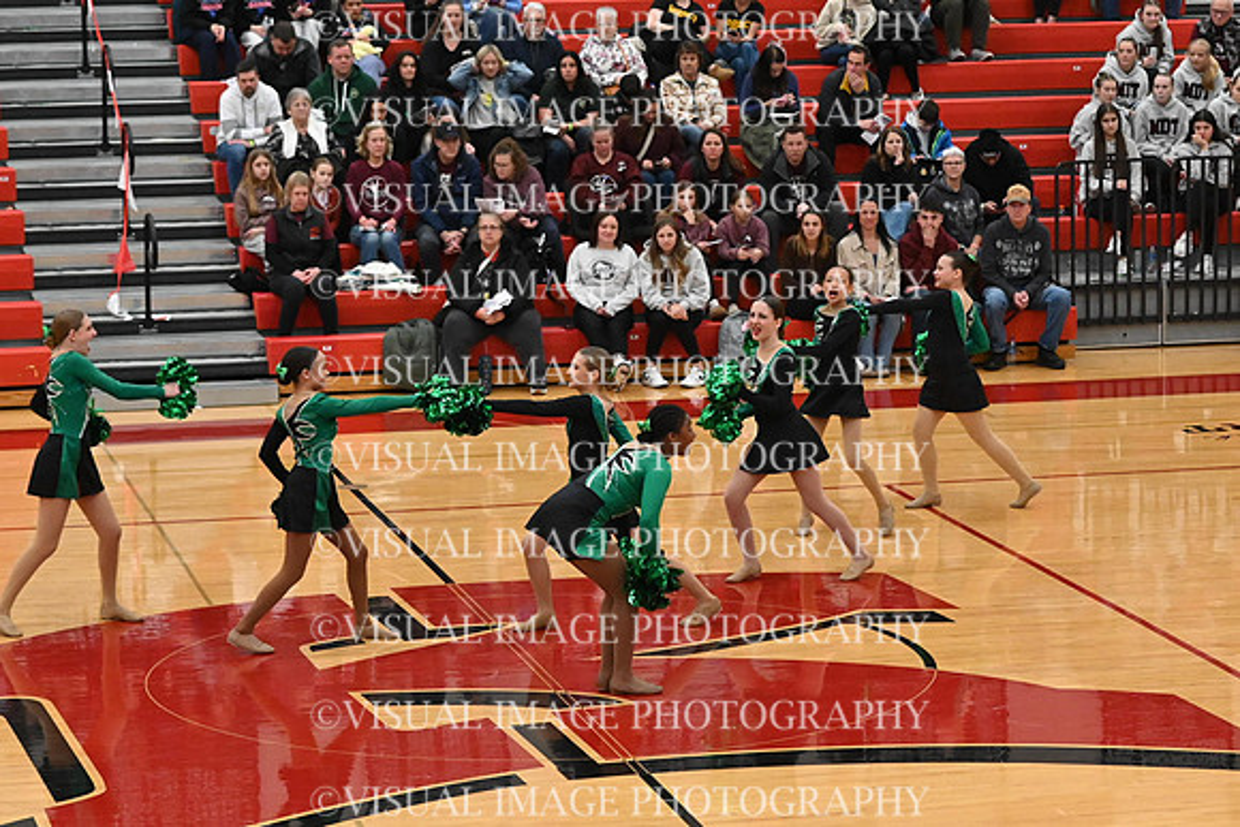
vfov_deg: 13.0
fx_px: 3617
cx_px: 620
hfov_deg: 19.5
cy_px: 414
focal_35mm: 105
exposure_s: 1/400
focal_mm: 70
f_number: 4
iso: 8000
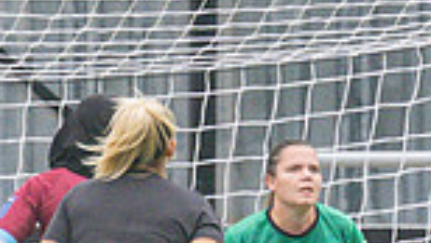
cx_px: 540
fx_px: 35671
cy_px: -39
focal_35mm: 3118
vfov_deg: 0.4
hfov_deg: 0.7
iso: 900
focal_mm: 300
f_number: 4
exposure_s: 1/1000
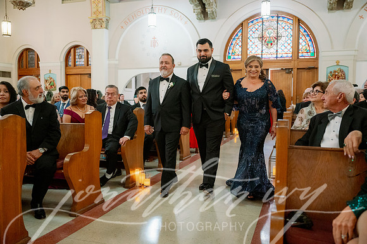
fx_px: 331
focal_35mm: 32
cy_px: 122
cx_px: 184
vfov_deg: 40.5
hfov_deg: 58.0
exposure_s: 1/200
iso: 4000
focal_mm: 32.5
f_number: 2.8
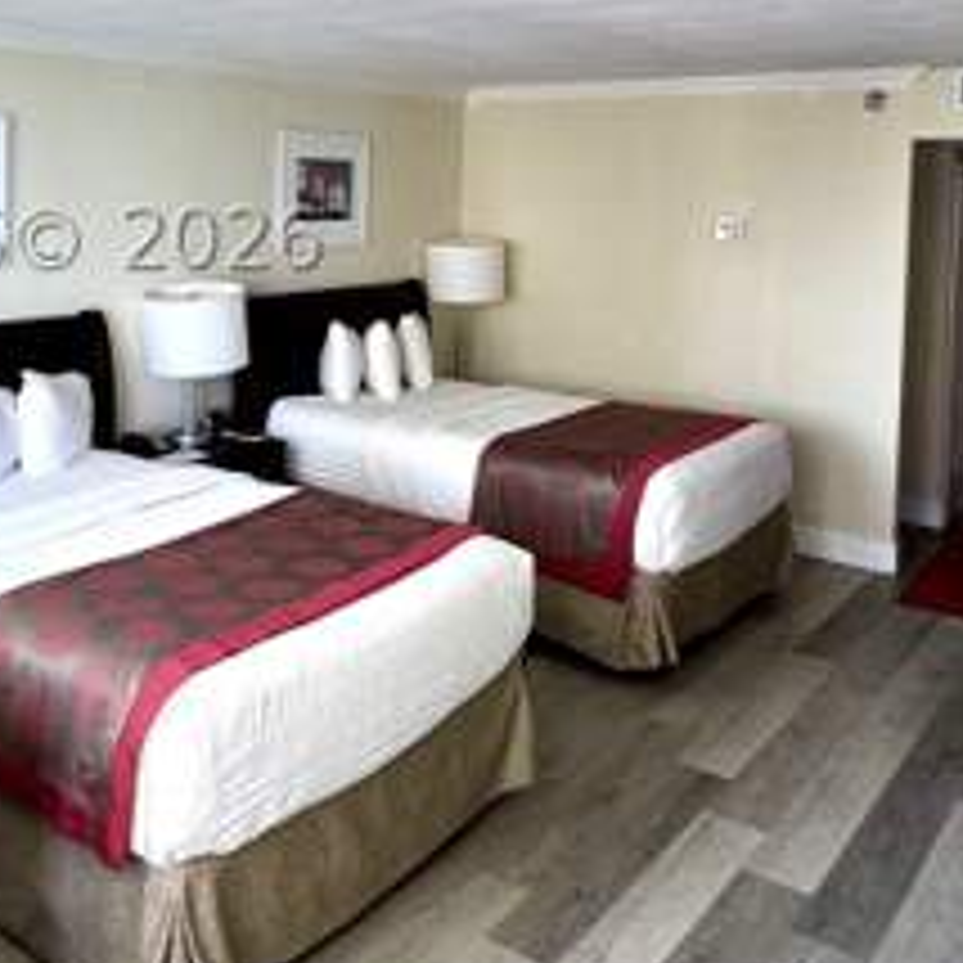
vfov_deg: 43.5
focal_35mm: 37
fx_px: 1165
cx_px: 216
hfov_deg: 43.2
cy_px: 238
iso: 160
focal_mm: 2.22
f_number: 2.2
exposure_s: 1/99
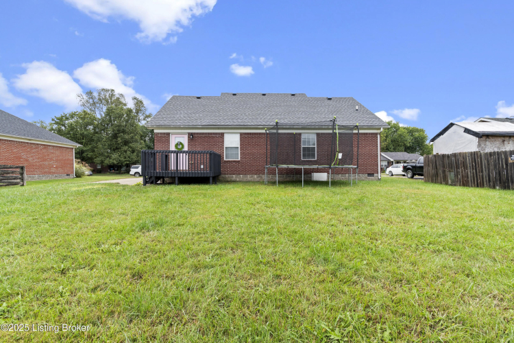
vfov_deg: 73.7
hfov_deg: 96.7
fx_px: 228
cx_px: 257
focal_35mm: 16
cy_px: 172
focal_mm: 16
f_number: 11
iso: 400
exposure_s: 1/250
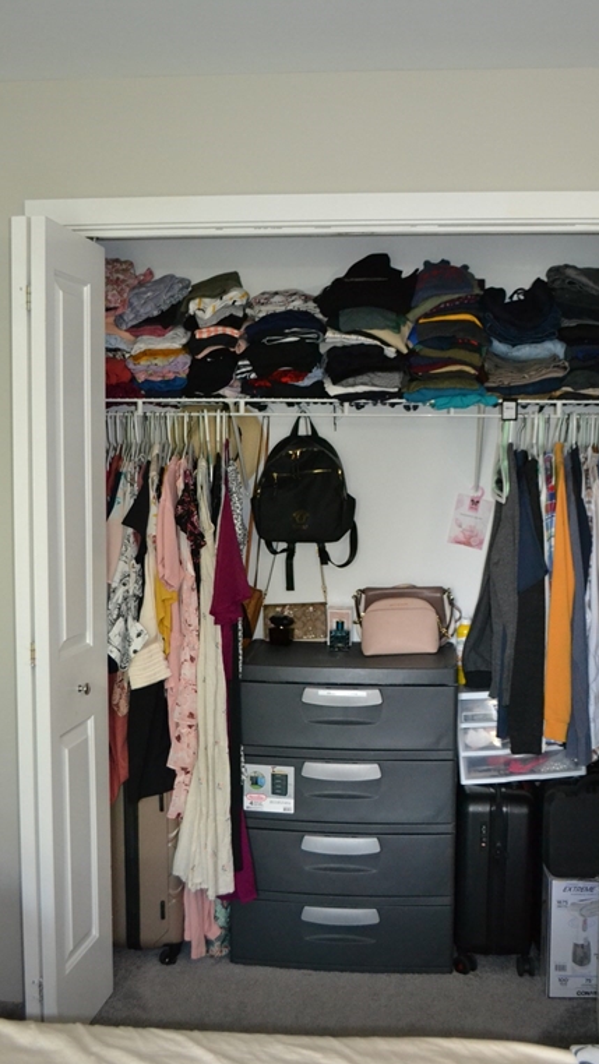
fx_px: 1072
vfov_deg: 52.8
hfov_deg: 31.2
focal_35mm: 38
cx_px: 346
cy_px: 531
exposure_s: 1/60
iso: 2500
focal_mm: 24
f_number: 4
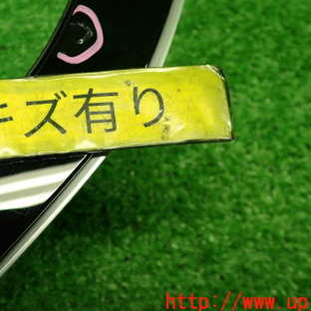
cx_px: 92
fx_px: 518
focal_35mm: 51
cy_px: 91
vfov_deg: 32.9
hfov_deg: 33.0
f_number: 2.3
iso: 200
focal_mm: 5.4
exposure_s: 1/50
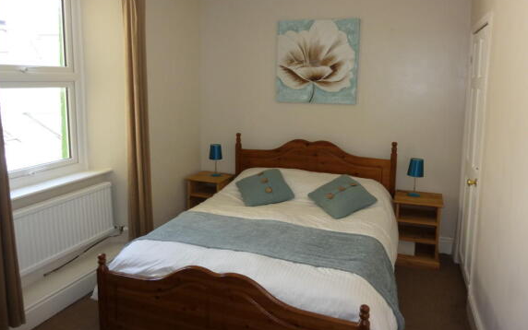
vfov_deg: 45.9
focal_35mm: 27
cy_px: 136
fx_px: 389
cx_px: 261
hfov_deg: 68.4
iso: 100
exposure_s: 1/30
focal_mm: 4.5
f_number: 3.3
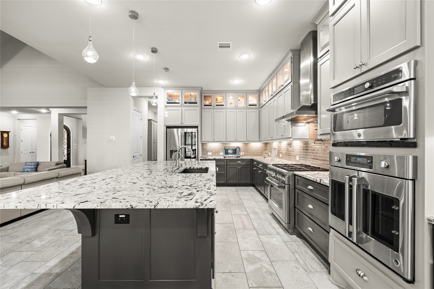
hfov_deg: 96.7
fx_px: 193
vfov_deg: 73.7
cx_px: 217
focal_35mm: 16
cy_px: 144
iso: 200
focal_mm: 16
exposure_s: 1/1.67
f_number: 9
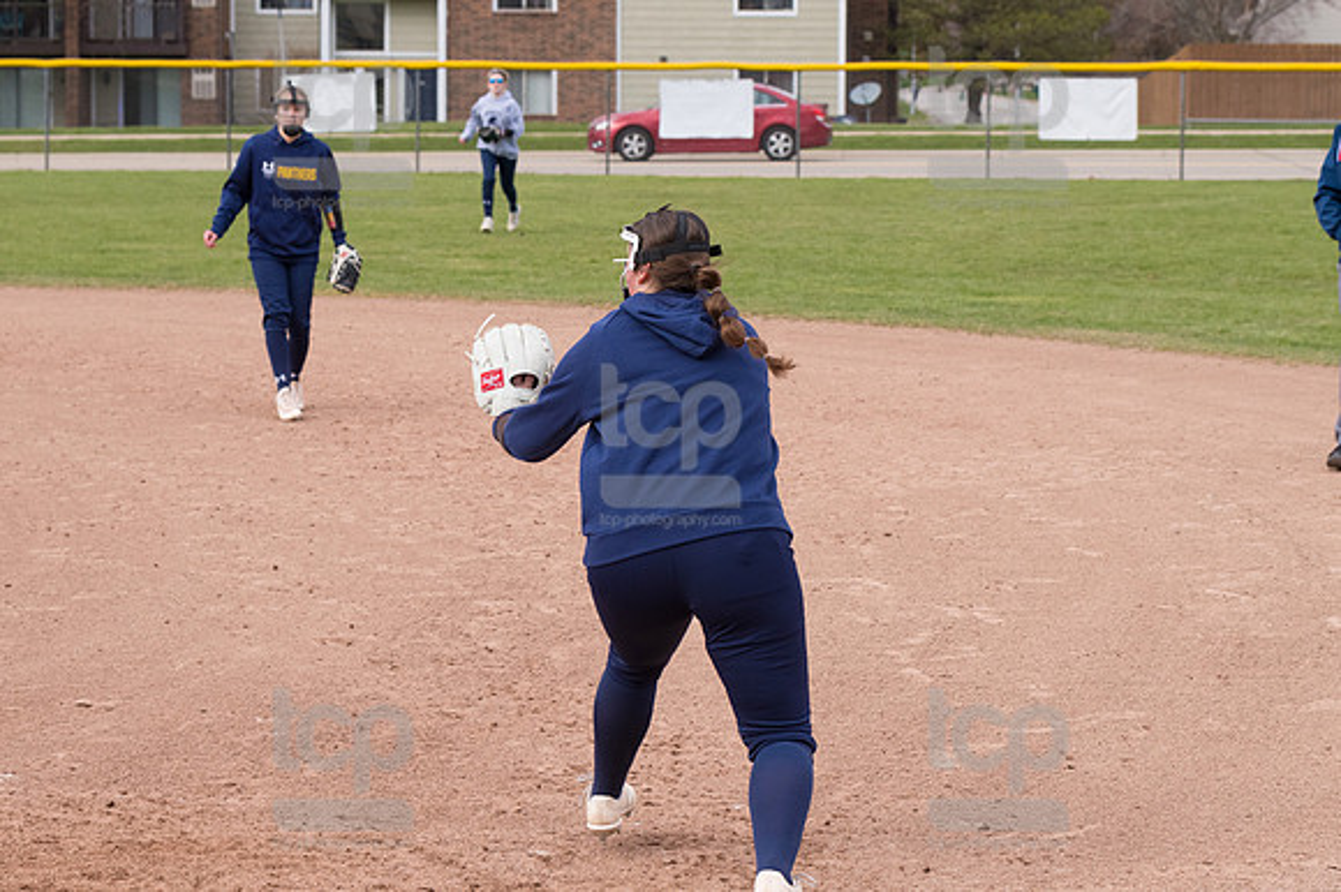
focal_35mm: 105
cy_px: 446
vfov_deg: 13.0
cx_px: 670
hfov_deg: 19.5
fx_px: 3909
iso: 640
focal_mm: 70
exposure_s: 1/1600
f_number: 5.6
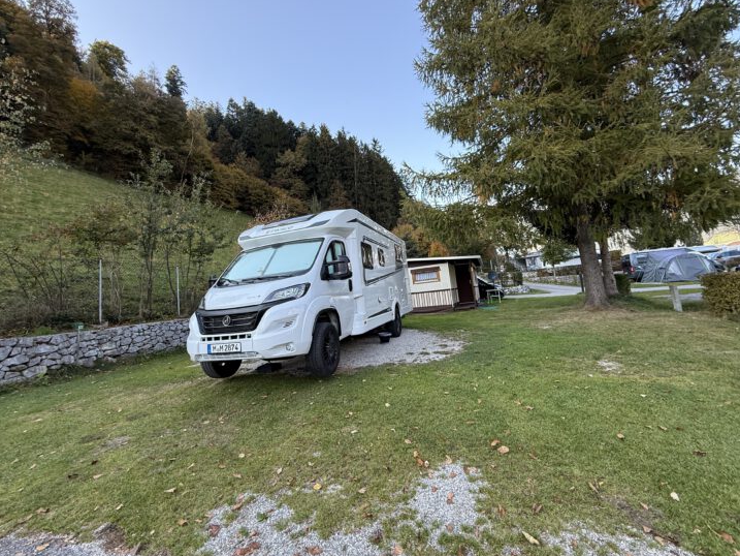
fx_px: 321
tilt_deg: +7.0
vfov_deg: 81.7
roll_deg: +6.2
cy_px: 261
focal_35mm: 15
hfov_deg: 98.1
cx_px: 362
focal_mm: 2.22
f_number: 2.2
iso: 64
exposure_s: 1/277
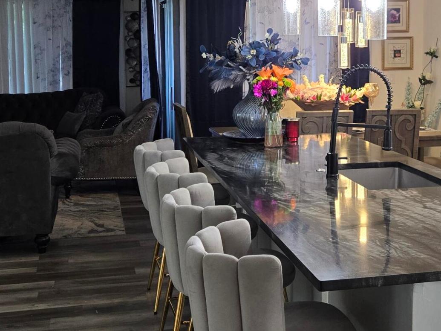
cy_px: 119
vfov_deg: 22.9
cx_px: 327
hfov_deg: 29.8
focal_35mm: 64
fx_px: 815
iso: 125
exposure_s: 1/120
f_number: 1.8
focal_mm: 5.4
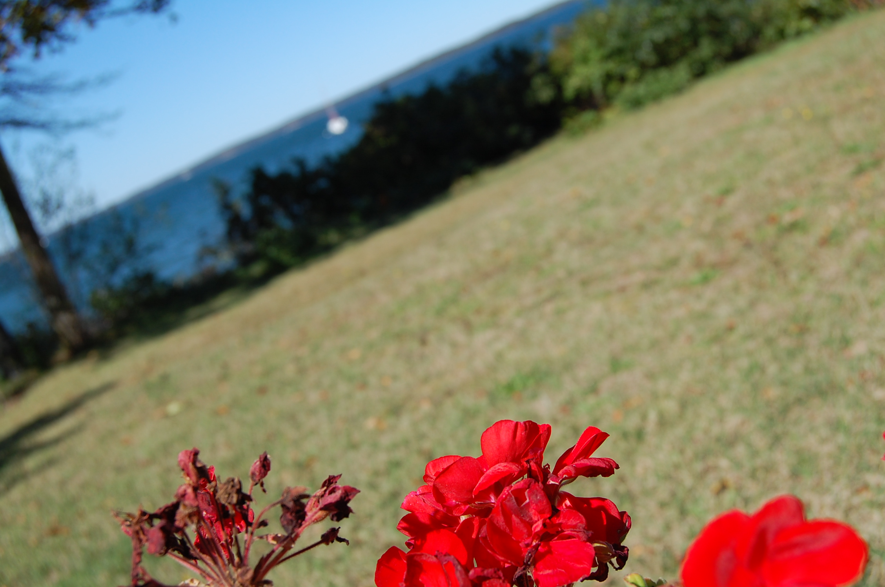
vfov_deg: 28.8
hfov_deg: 42.4
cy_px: 294
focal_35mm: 46
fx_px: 1141
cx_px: 442
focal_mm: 31
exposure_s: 1/400
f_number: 10
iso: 200
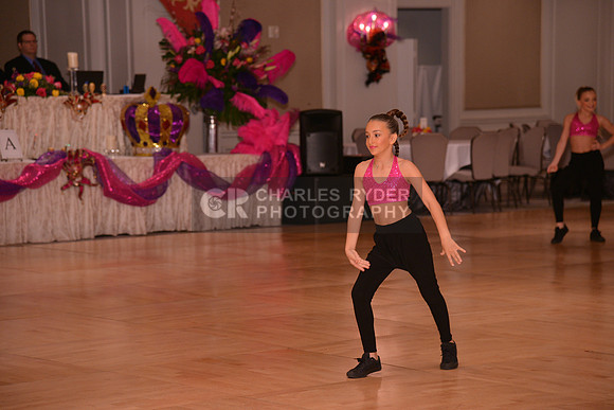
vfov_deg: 11.4
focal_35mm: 120
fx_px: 2047
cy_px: 205
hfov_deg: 17.1
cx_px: 307
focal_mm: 120
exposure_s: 1/250
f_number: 4.5
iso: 1250
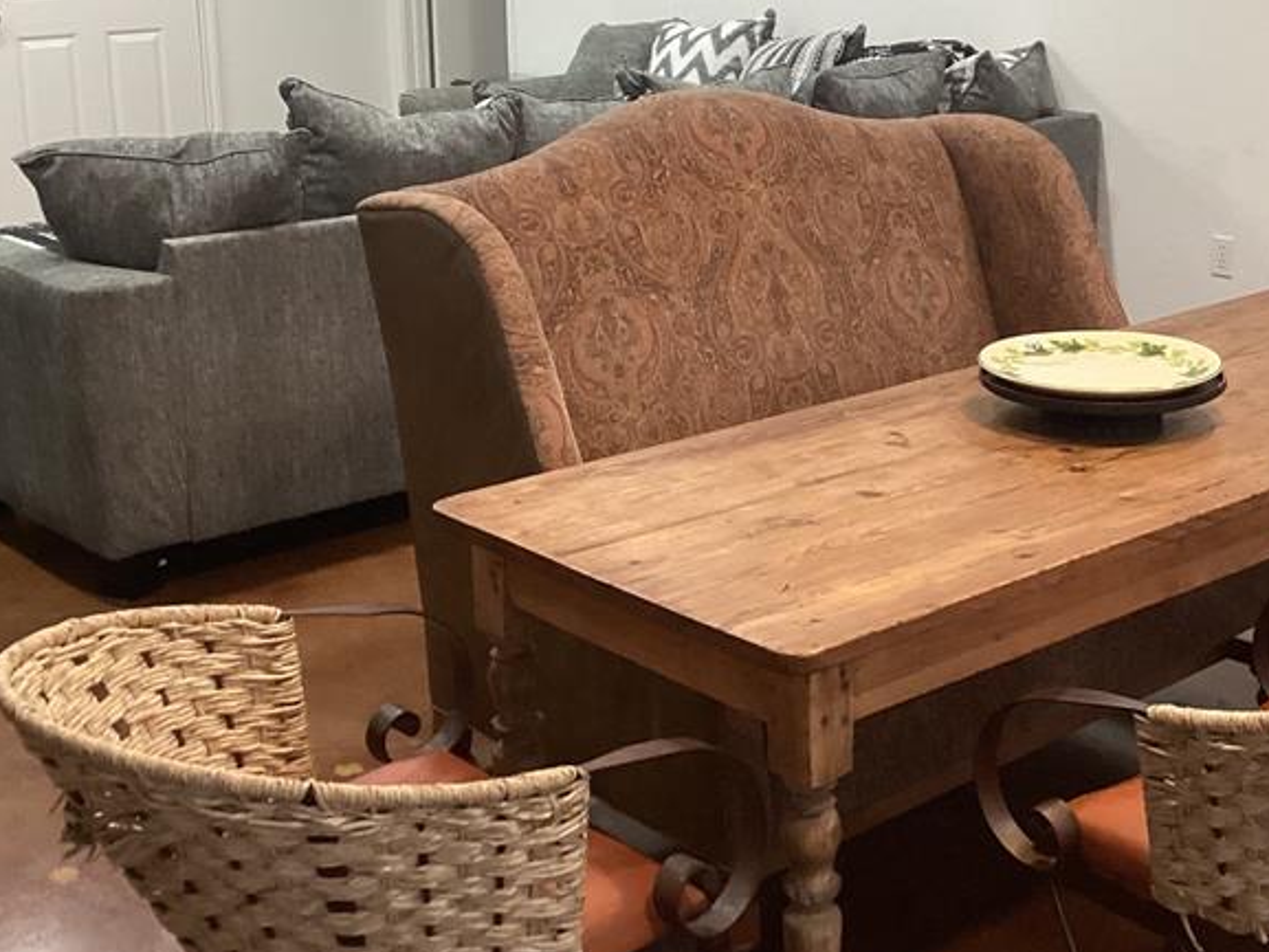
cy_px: 246
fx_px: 2017
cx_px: 803
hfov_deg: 34.7
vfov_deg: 26.3
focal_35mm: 55
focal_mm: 3.3
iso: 200
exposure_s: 1/60
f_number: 2.4
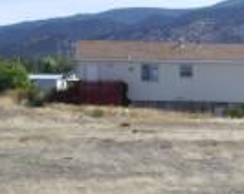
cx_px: 382
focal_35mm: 184
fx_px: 1327
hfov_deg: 10.1
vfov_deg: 8.2
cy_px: 266
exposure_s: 1/250
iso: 50
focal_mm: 8.2
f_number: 5
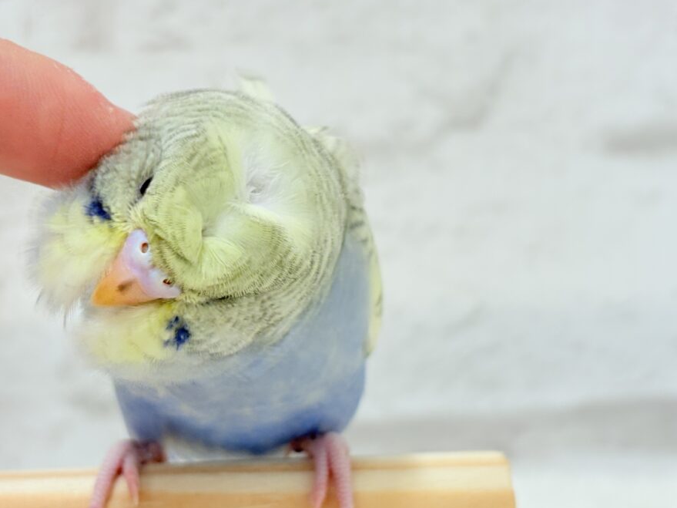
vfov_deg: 20.7
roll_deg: +1.1
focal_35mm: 71
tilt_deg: -9.0
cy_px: 217
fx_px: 1388
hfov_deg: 27.4
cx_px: 301
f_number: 1.6
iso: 80
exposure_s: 1/100
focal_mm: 5.96
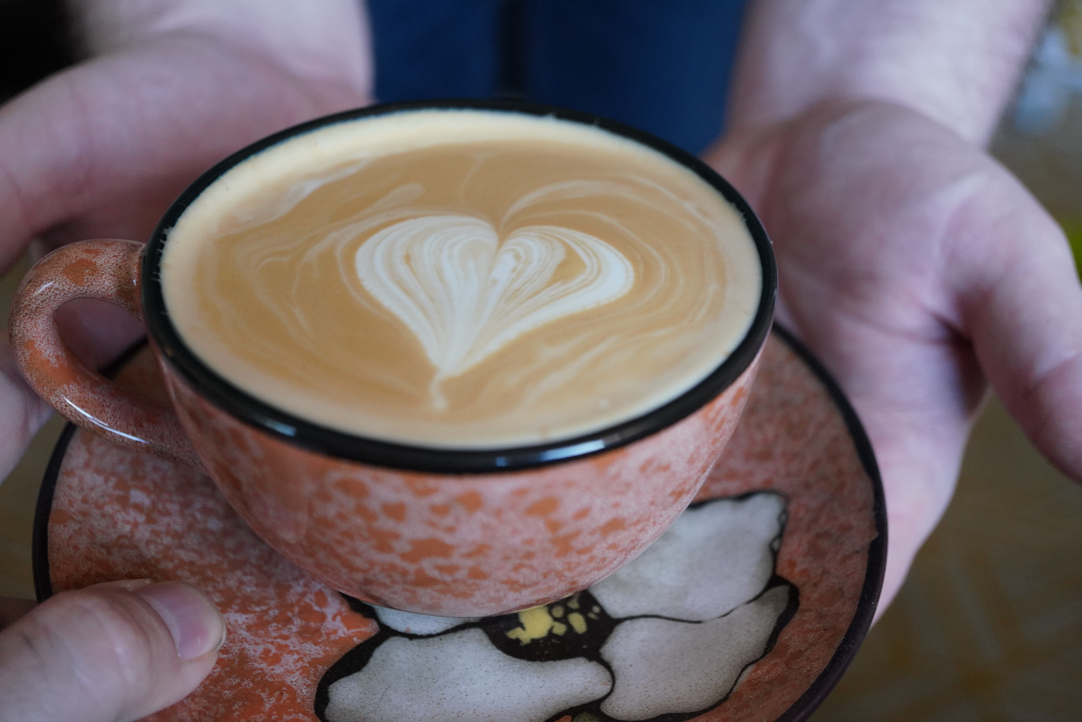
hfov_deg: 43.6
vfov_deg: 29.9
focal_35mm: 45
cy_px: 361
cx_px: 541
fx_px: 1353
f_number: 3.5
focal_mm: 30
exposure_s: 1/160
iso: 1600
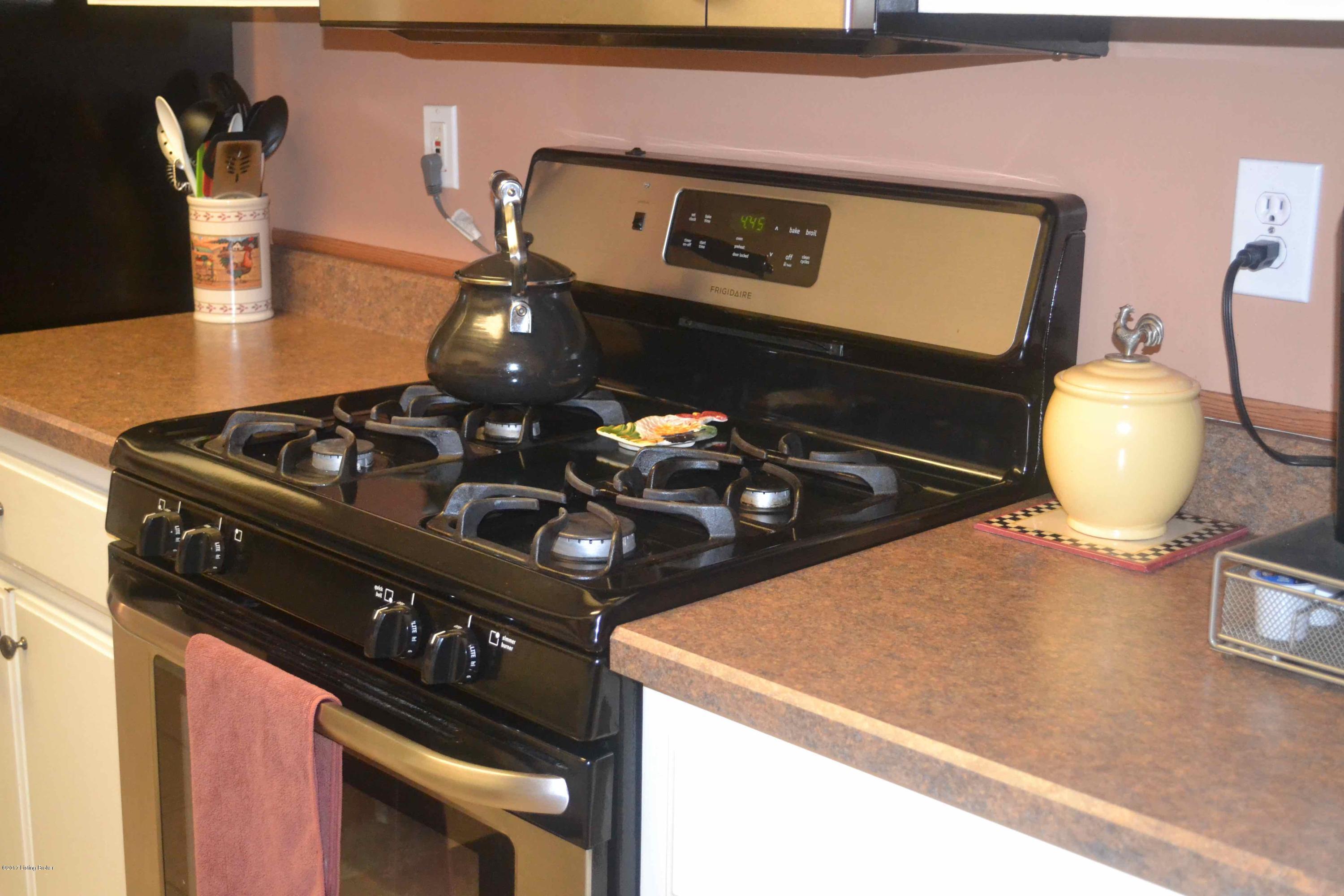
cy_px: 448
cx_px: 672
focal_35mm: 45
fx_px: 1680
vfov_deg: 29.9
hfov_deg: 43.6
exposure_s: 1/60
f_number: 4.5
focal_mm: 30
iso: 3200
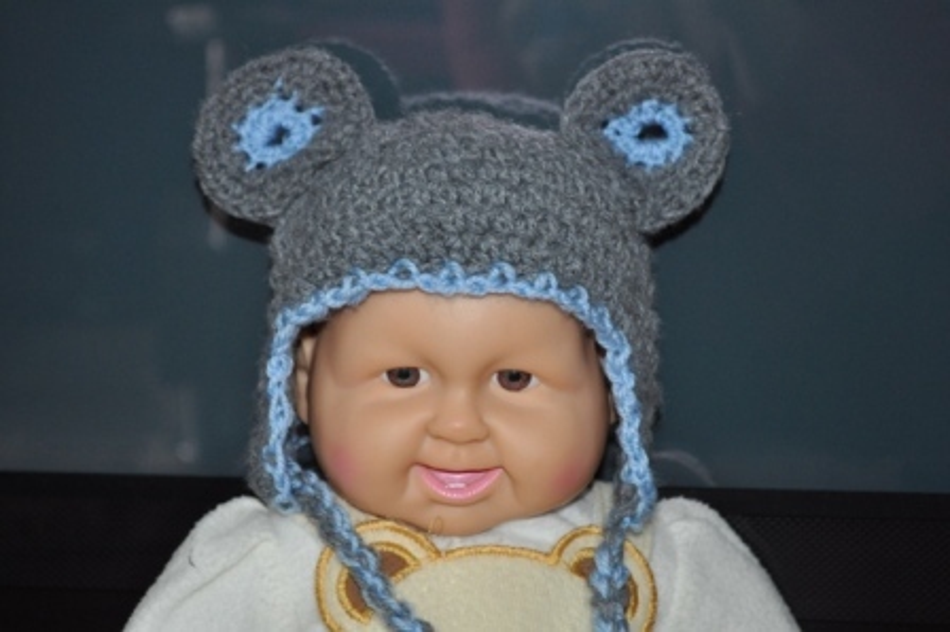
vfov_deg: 16.5
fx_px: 2175
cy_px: 316
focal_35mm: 82
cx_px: 475
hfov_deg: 24.6
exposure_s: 1/60
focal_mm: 55
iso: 800
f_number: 5.6
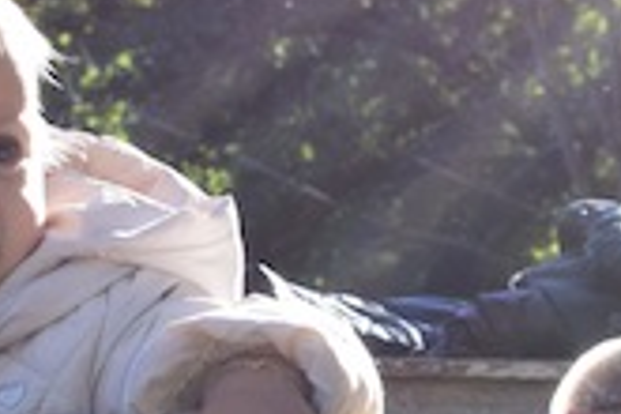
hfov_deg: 8.4
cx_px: 359
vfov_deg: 5.5
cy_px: 589
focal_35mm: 246
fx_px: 4249
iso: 400
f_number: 10
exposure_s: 1/200
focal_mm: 35
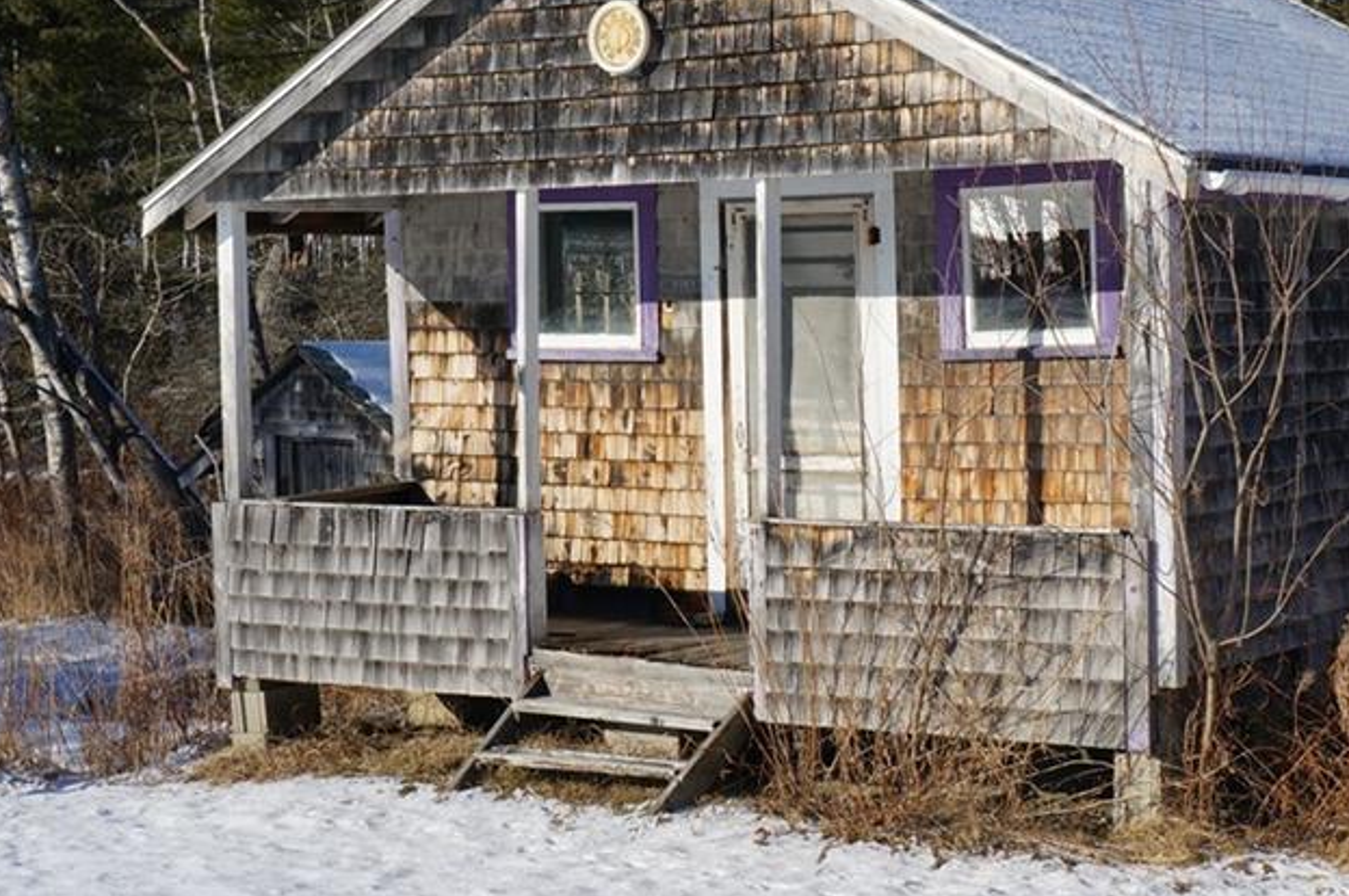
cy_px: 429
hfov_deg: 28.9
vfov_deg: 19.7
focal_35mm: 69
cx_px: 992
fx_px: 2583
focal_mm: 28
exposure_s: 1/100
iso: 100
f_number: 13
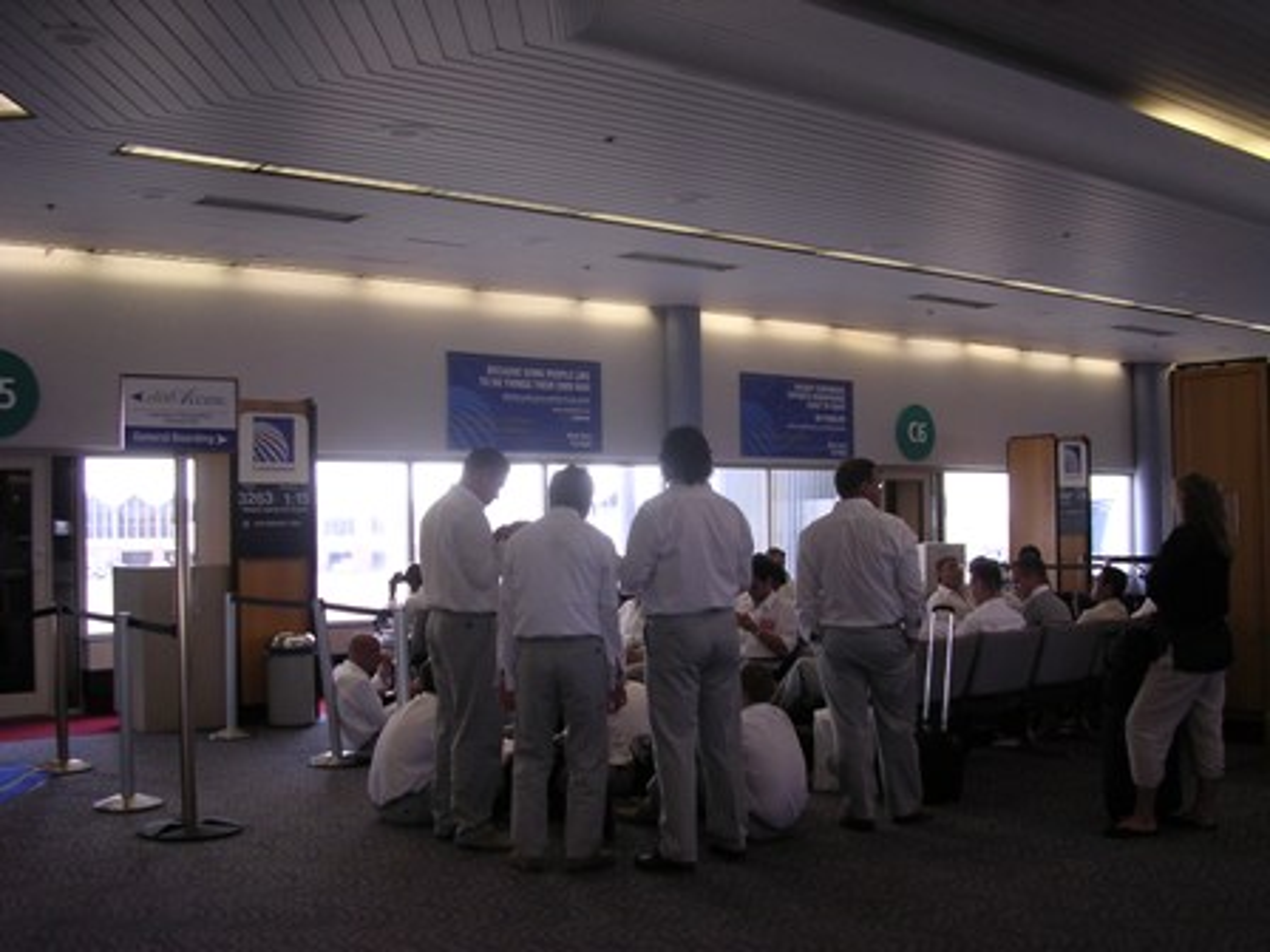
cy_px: 476
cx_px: 635
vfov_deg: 37.7
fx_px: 1394
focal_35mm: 38
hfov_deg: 49.0
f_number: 2.8
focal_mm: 5.8
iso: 100
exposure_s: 1/34.5
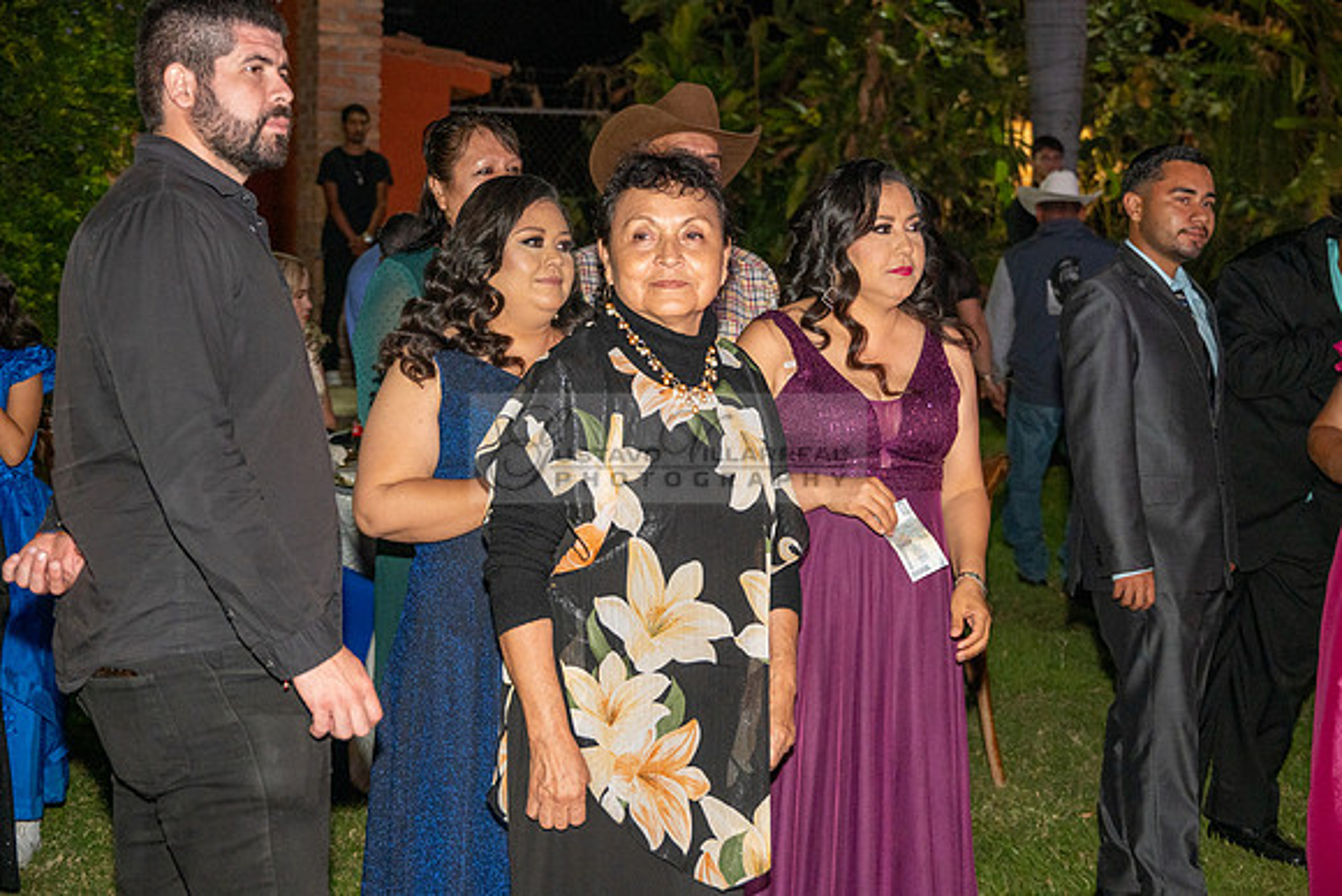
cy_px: 448
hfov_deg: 28.8
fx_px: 2610
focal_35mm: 70
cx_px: 671
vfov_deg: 19.5
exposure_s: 1/200
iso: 2000
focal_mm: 70
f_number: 6
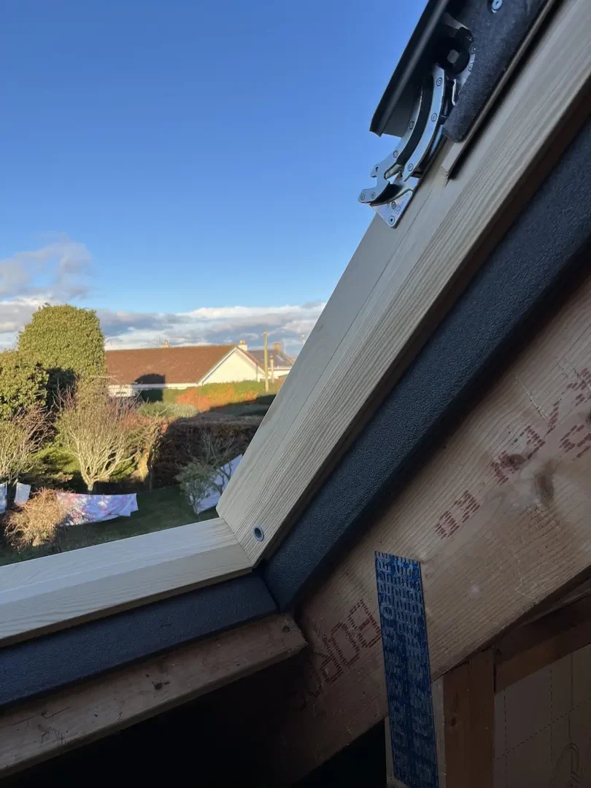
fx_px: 592
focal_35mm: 26
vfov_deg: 67.3
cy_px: 394
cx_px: 296
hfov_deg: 53.1
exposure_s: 1/1279
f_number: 1.6
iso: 50
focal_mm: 5.1
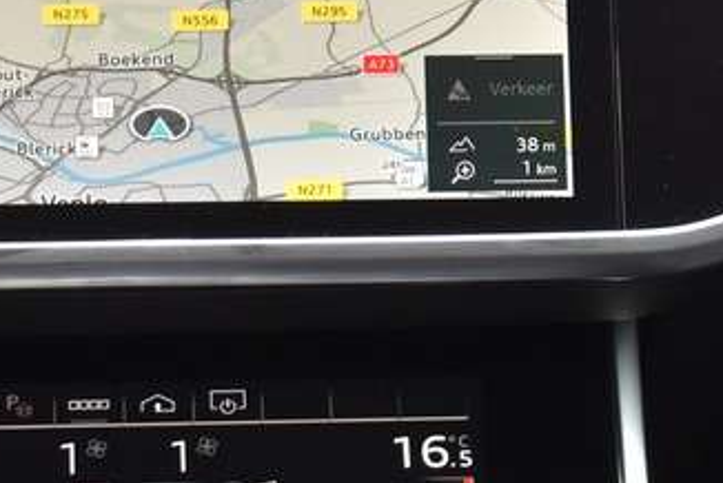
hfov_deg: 9.1
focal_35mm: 226
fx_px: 4543
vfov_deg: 6.1
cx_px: 319
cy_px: 126
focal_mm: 48
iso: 400
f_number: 5.3
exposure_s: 1/80
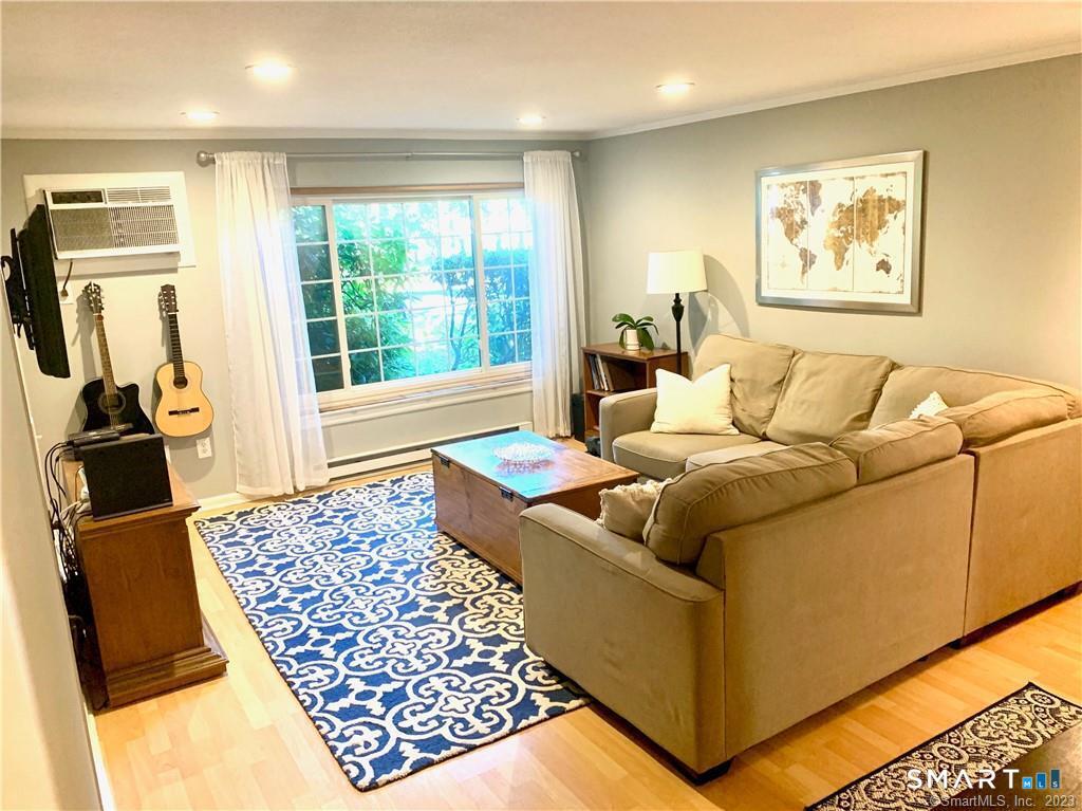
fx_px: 812
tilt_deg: -12.4
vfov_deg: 53.0
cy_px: 406
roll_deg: +2.0
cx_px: 541
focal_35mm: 26
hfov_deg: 67.3
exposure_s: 1/60
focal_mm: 4.25
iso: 250
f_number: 1.8
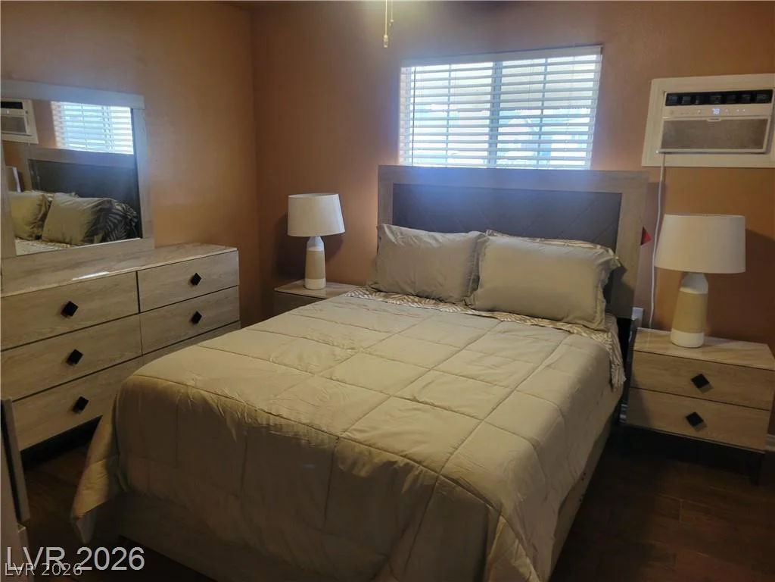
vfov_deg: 53.1
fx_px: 582
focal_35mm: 26
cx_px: 388
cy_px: 291
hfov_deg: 67.3
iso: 160
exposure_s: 1/40
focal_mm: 5.4
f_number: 1.8
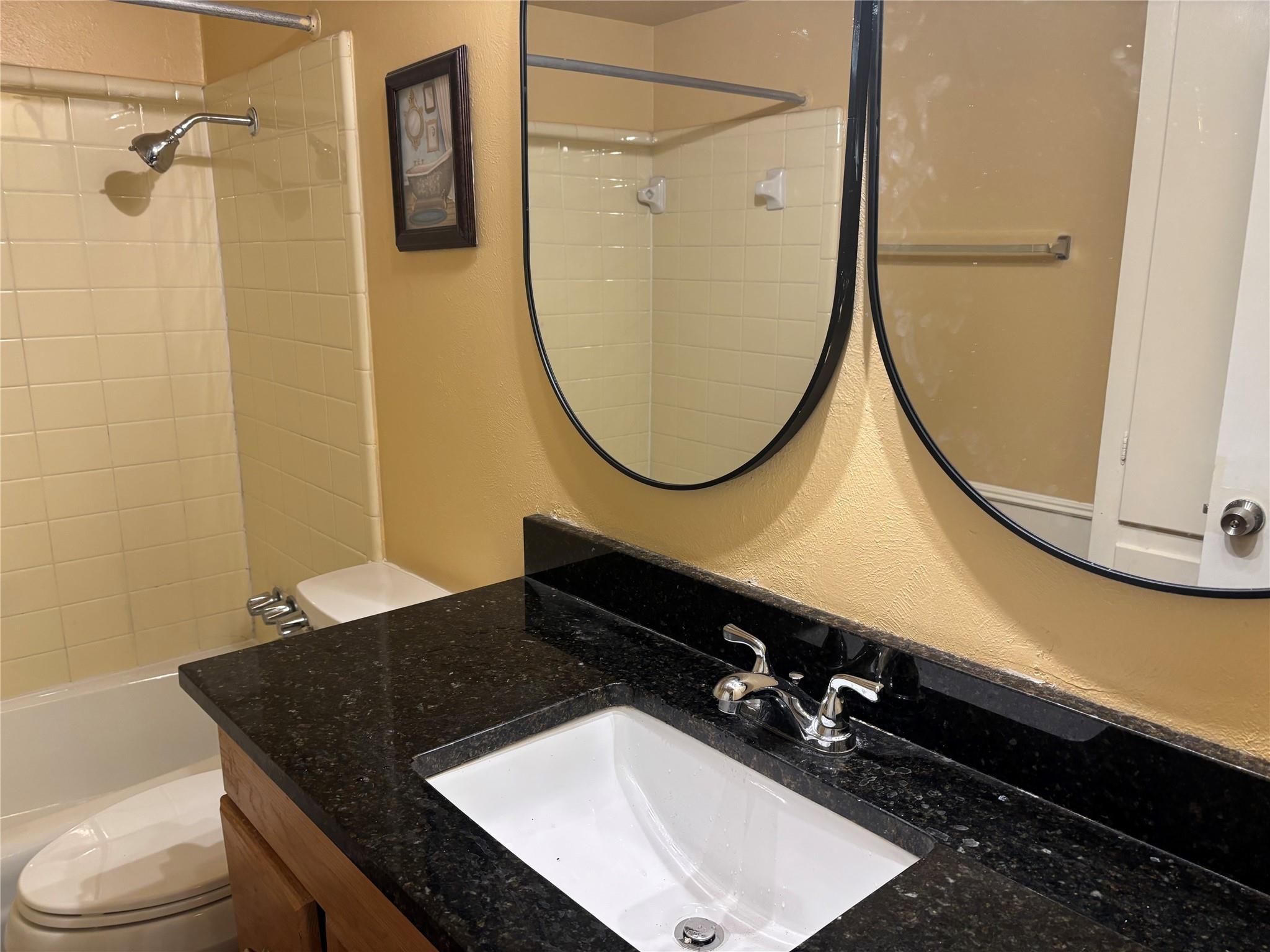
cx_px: 635
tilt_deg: -13.1
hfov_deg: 67.3
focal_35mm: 26
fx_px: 954
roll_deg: +1.1
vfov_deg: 53.1
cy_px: 476
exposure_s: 1/60
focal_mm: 5.96
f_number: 1.6
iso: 100
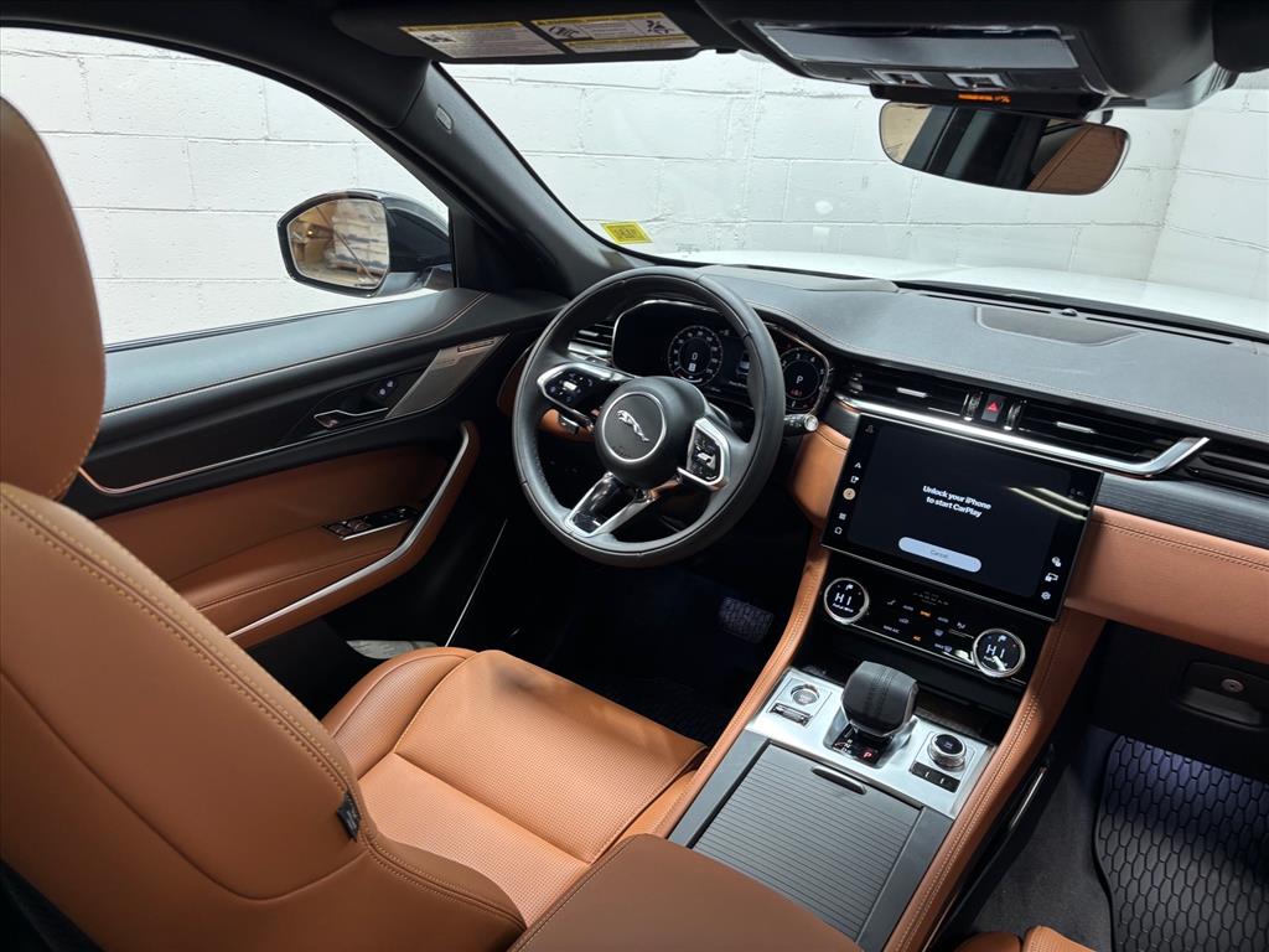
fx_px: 953
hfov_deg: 67.3
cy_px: 476
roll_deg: -3.1
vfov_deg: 53.1
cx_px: 634
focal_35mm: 26
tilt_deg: -23.3
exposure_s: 1/65
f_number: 1.6
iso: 64
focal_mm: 5.96
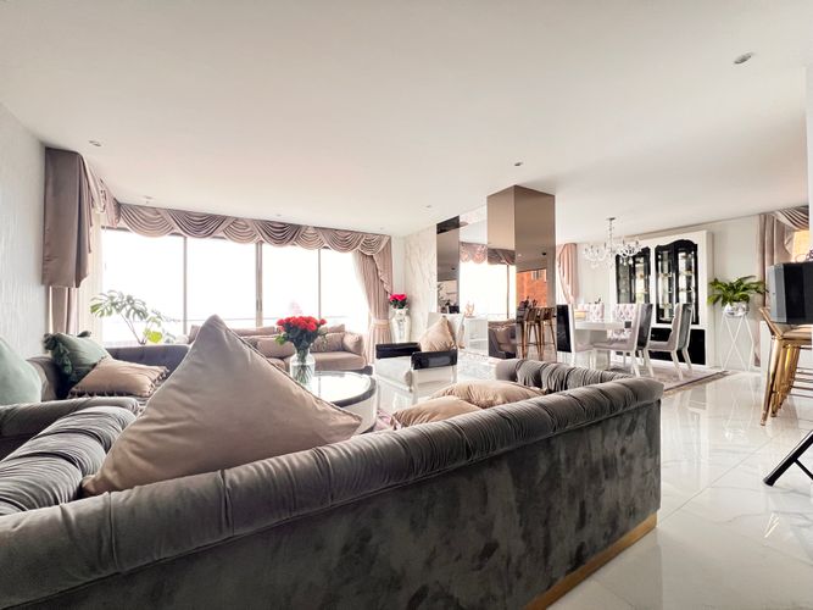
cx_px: 406
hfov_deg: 106.2
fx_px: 305
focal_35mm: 13
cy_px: 305
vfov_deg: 89.9
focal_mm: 1.57
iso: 200
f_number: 1.8
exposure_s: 1/99
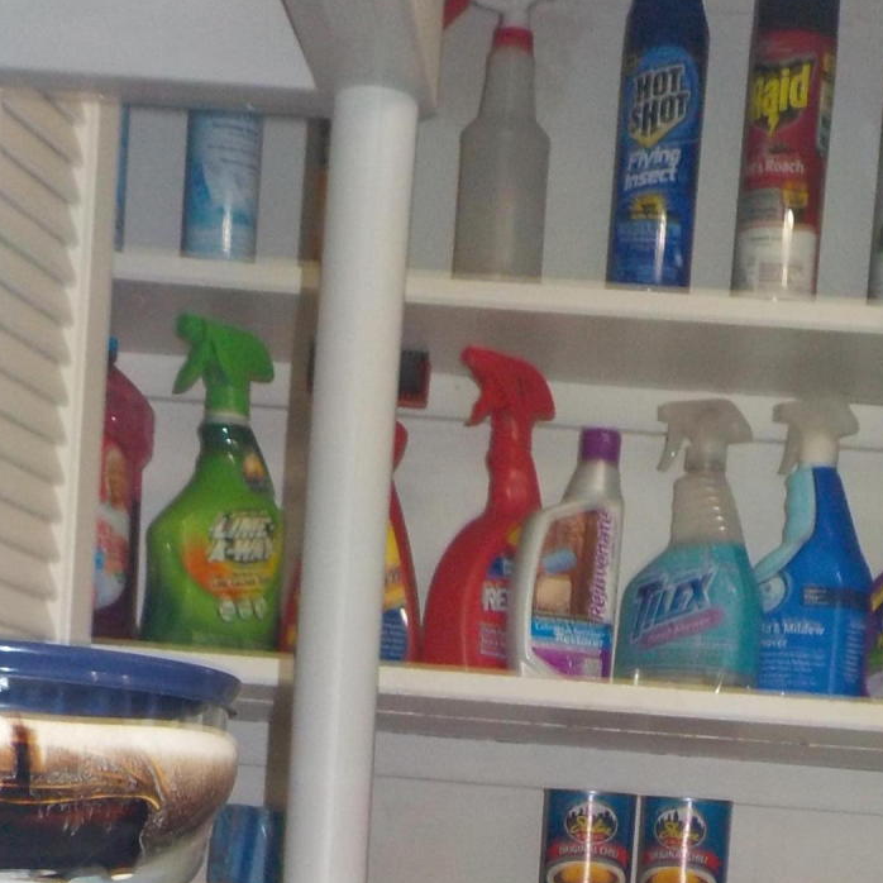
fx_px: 2193
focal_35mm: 76
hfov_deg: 22.7
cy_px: 1170
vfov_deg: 20.6
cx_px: 534
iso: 200
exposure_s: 1/30
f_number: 3.3
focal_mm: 4.1
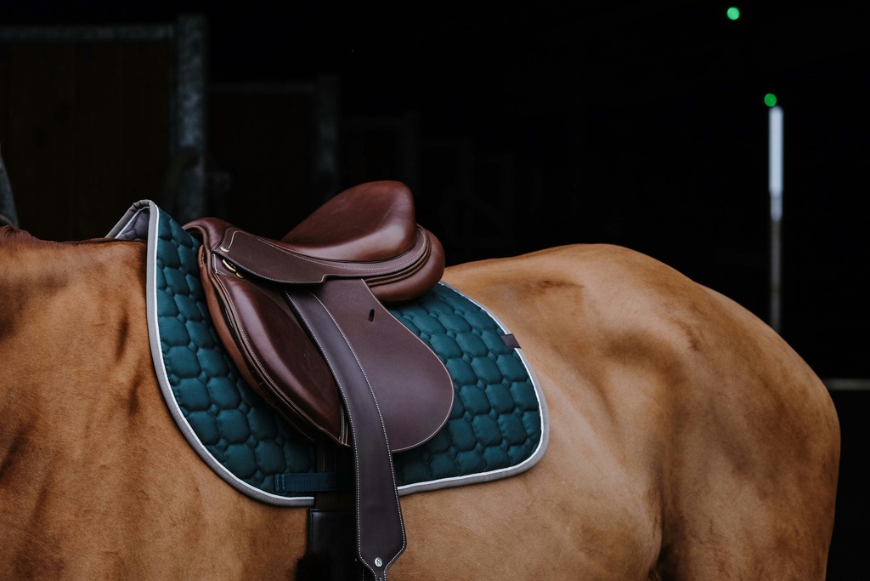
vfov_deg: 10.7
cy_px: 290
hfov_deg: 16.0
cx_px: 435
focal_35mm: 128
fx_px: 3094
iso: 800
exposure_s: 1/180
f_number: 4
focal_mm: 85.4
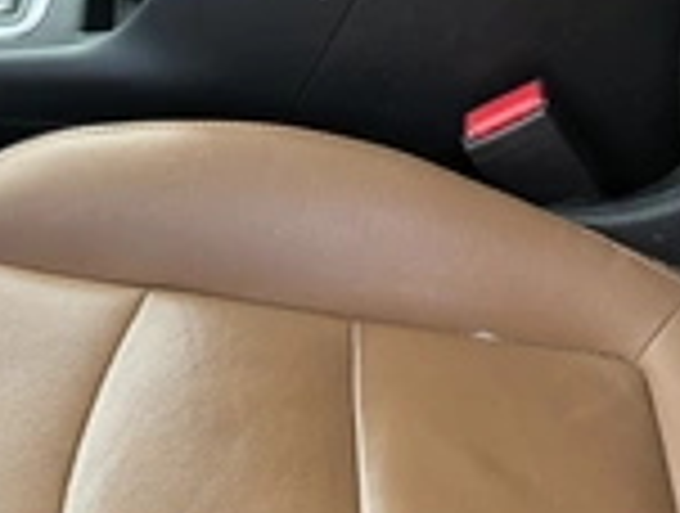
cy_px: 572
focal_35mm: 74
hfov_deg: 26.3
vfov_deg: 19.1
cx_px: 311
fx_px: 1457
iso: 20
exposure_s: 1/122
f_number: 1.8
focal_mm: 3
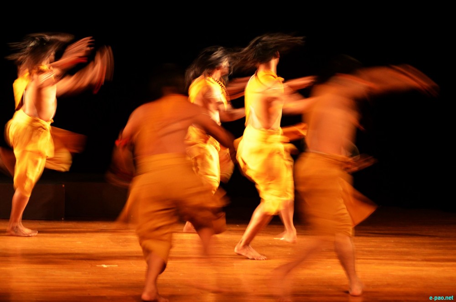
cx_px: 228
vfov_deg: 13.0
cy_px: 151
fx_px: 1327
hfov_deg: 19.5
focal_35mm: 105
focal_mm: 70
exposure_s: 1/13
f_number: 4
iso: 1600
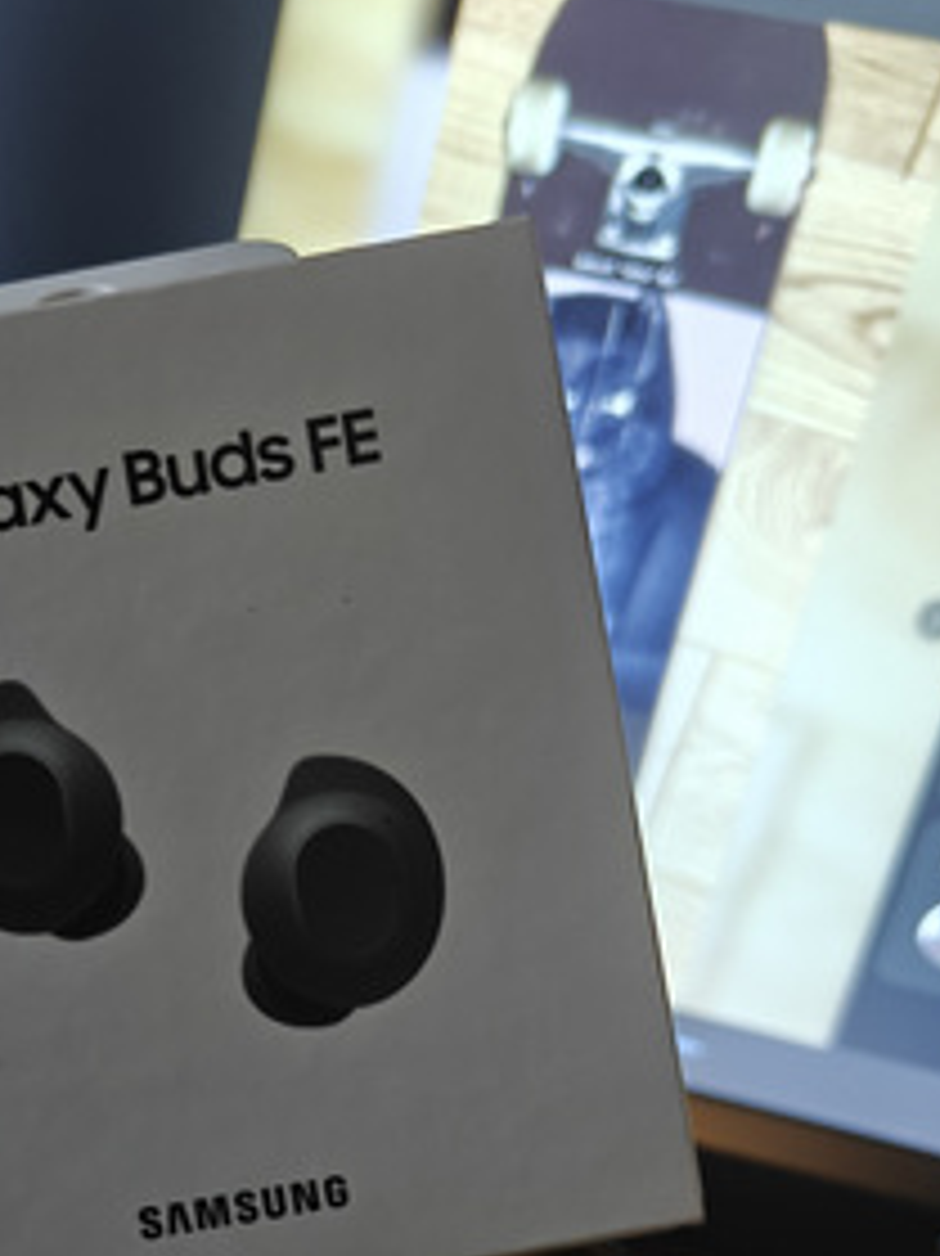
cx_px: 119
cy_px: 909
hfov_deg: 32.2
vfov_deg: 42.8
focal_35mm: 43
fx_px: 1558
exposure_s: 1/23
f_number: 1.8
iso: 2500
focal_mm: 5.59
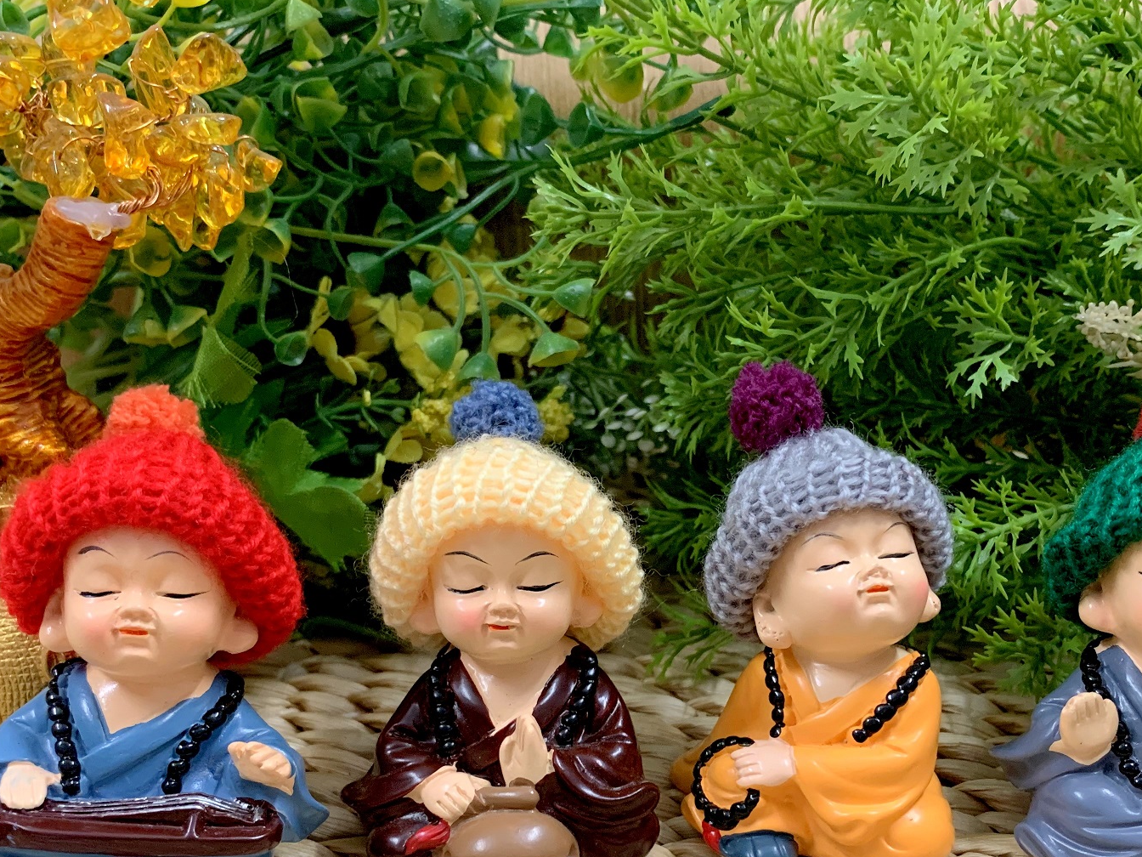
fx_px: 1287
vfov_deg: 36.4
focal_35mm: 39
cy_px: 572
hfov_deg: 47.7
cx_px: 670
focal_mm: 4.25
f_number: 1.8
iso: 320
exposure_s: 1/33
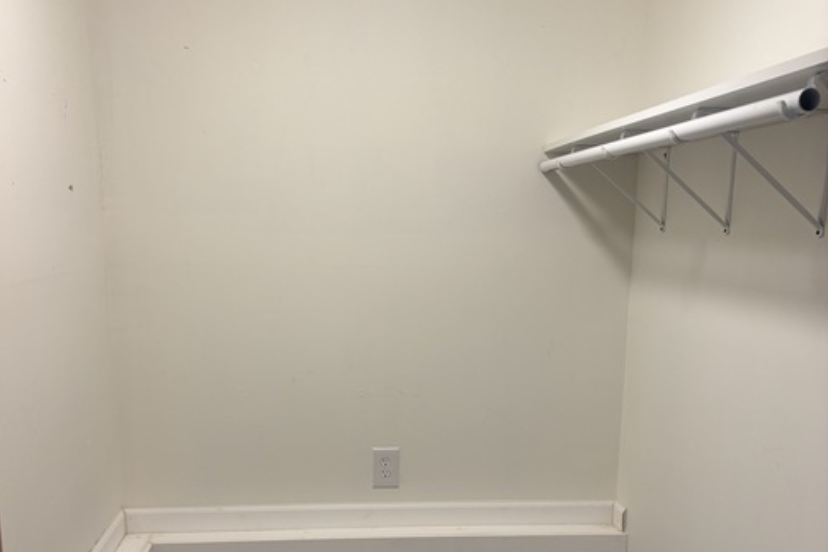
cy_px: 393
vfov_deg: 35.4
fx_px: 851
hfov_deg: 51.9
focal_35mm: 37
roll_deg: -0.9
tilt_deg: -12.6
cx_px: 405
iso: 80
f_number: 1.6
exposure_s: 1/60
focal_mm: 5.96
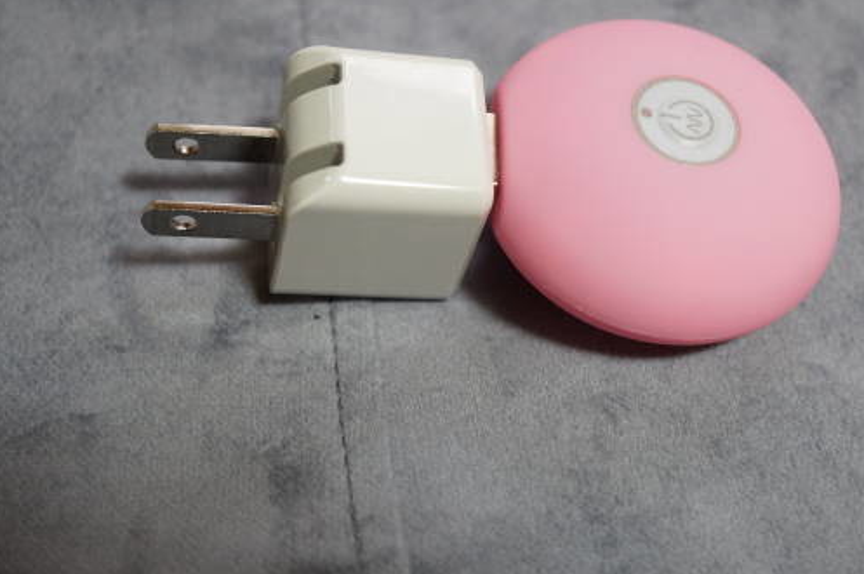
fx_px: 1390
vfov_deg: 23.3
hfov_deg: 34.4
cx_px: 520
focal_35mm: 58
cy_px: 236
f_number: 4
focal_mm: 30
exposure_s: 1/60
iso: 1250
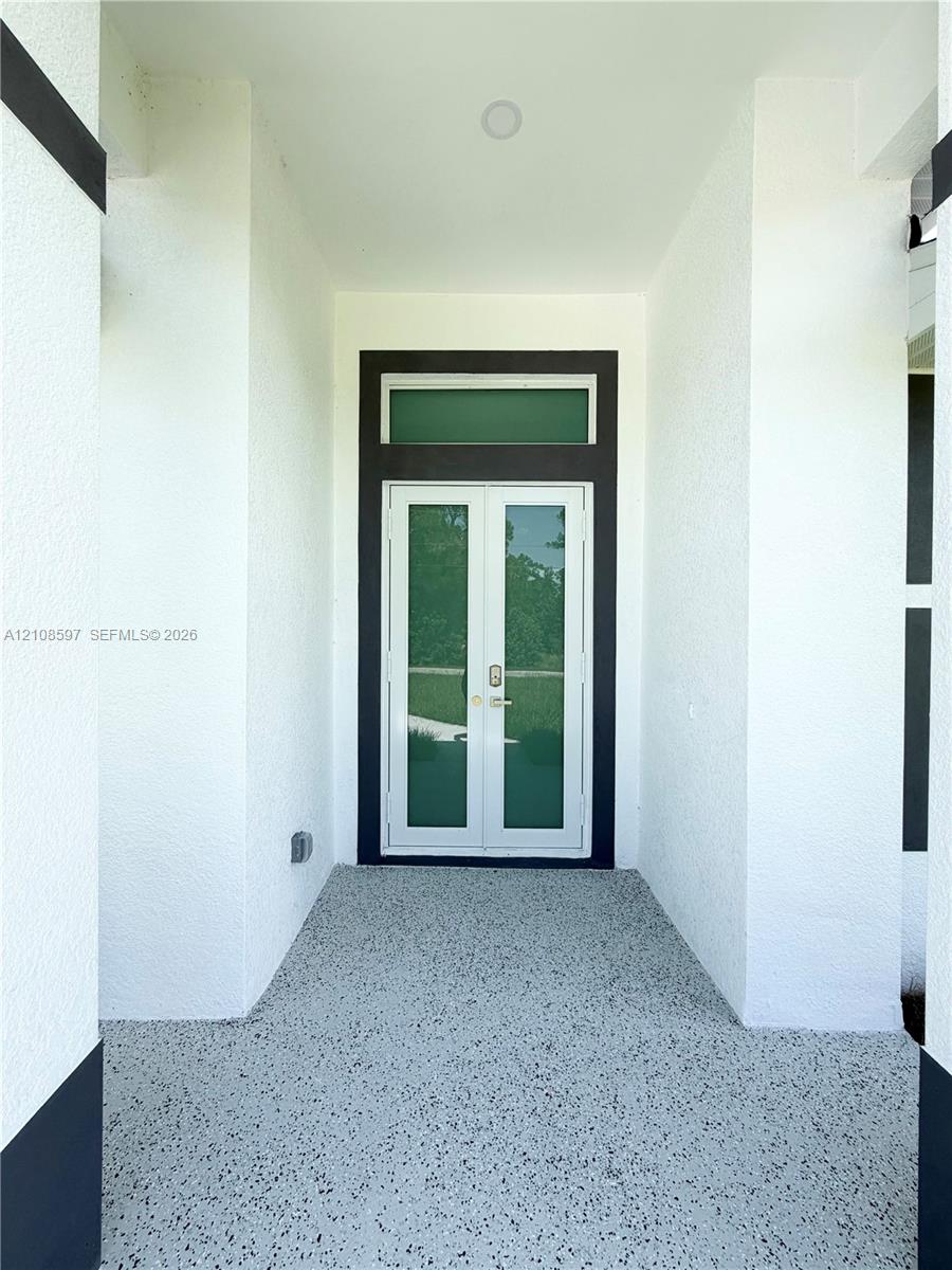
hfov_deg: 85.7
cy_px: 635
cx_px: 476
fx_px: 513
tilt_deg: -0.6
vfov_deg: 102.1
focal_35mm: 14
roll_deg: +0.5
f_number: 2.2
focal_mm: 2.22
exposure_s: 1/658
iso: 40
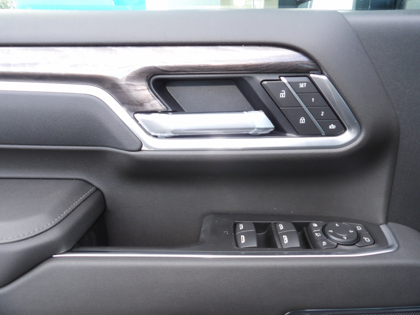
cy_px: 158
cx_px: 210
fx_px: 291
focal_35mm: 24
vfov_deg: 56.8
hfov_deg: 71.6
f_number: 3.2
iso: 139
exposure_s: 1/33
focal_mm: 4.3
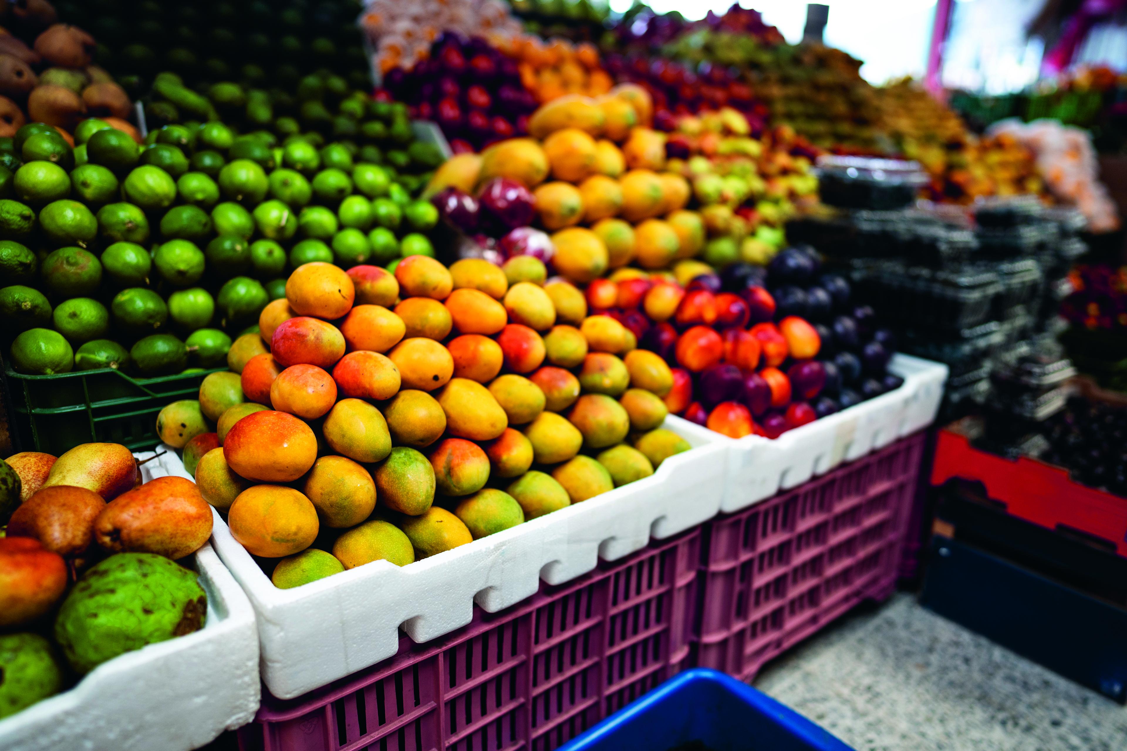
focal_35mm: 24
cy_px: 376
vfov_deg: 53.1
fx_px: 751
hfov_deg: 73.7
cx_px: 564
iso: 250
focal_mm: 24
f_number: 1.4
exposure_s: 1/800
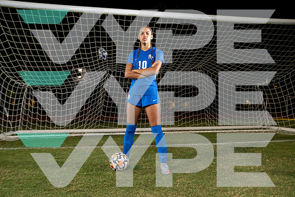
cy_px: 98
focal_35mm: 31
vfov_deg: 42.3
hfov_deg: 60.3
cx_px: 148
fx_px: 254
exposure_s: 1/125
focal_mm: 31
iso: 500
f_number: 4
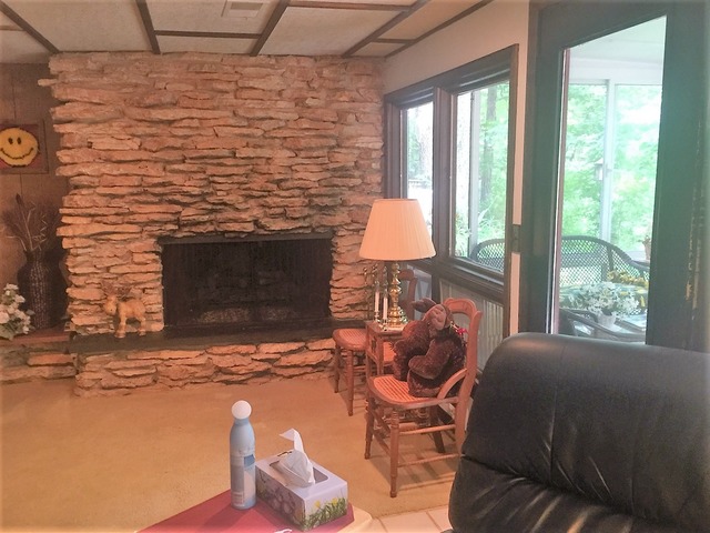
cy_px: 266
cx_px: 355
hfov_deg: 61.7
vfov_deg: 48.2
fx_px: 595
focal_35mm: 29
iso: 100
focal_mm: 4.15
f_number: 2.2
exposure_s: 1/10
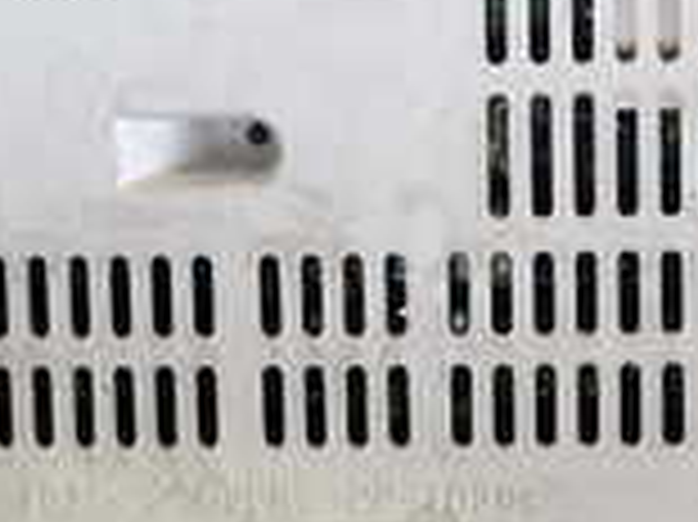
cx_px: 387
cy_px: 4
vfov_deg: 15.0
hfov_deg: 20.2
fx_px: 1954
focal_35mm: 97
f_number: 2
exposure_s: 1/125
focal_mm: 4.5
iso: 125
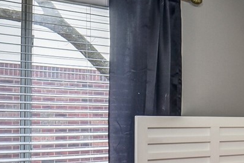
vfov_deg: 18.1
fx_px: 508
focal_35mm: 75
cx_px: 328
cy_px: 117
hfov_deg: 23.4
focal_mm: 14
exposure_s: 1/4
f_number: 11
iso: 500
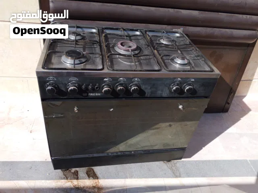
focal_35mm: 23
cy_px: 96
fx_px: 171
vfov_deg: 58.9
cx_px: 129
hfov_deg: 73.9
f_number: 1.6
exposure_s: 1/630
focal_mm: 4.09
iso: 102
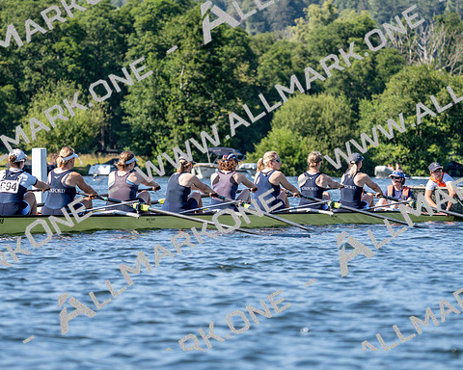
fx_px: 3111
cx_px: 254
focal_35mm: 227
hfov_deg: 8.5
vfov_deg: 6.8
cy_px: 185
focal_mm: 200
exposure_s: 1/1600
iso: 320
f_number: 5.6
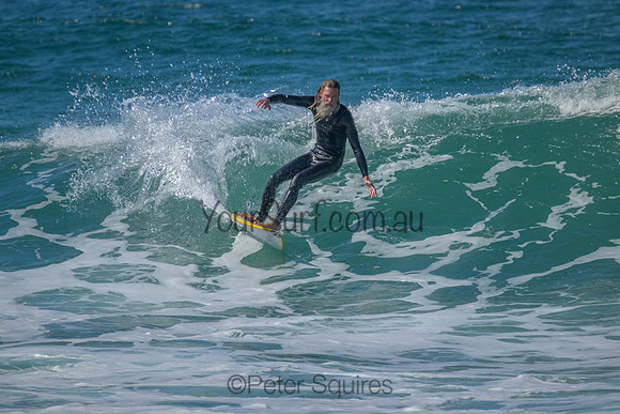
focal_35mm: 720
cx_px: 310
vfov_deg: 1.9
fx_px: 12402
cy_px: 207
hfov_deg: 2.9
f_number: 11
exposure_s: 1/2000
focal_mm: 720
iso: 2000
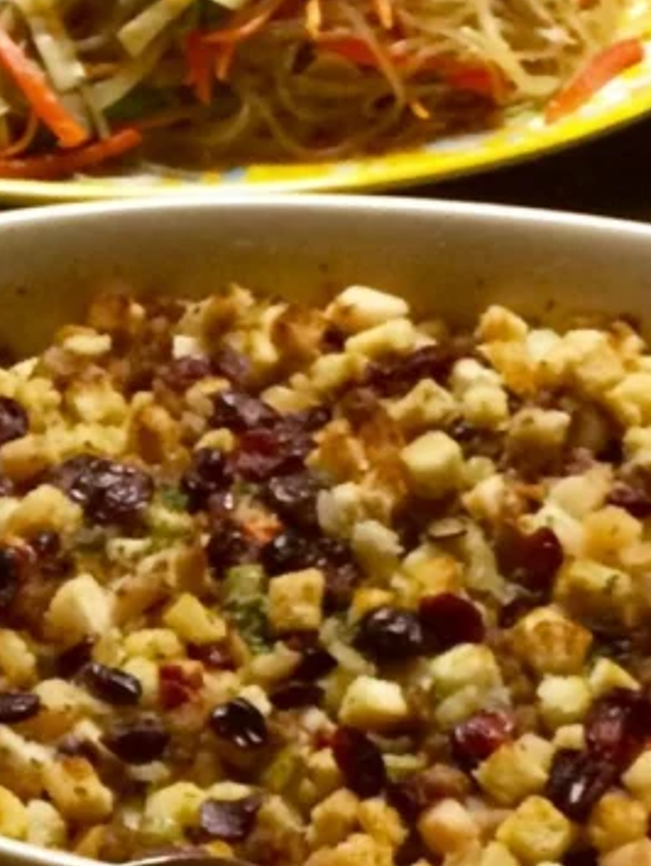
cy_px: 597
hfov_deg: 10.9
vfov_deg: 15.0
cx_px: -308
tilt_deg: -37.3
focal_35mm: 131
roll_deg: +2.3
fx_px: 3281
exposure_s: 1/30
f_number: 2.2
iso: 200
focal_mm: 4.15
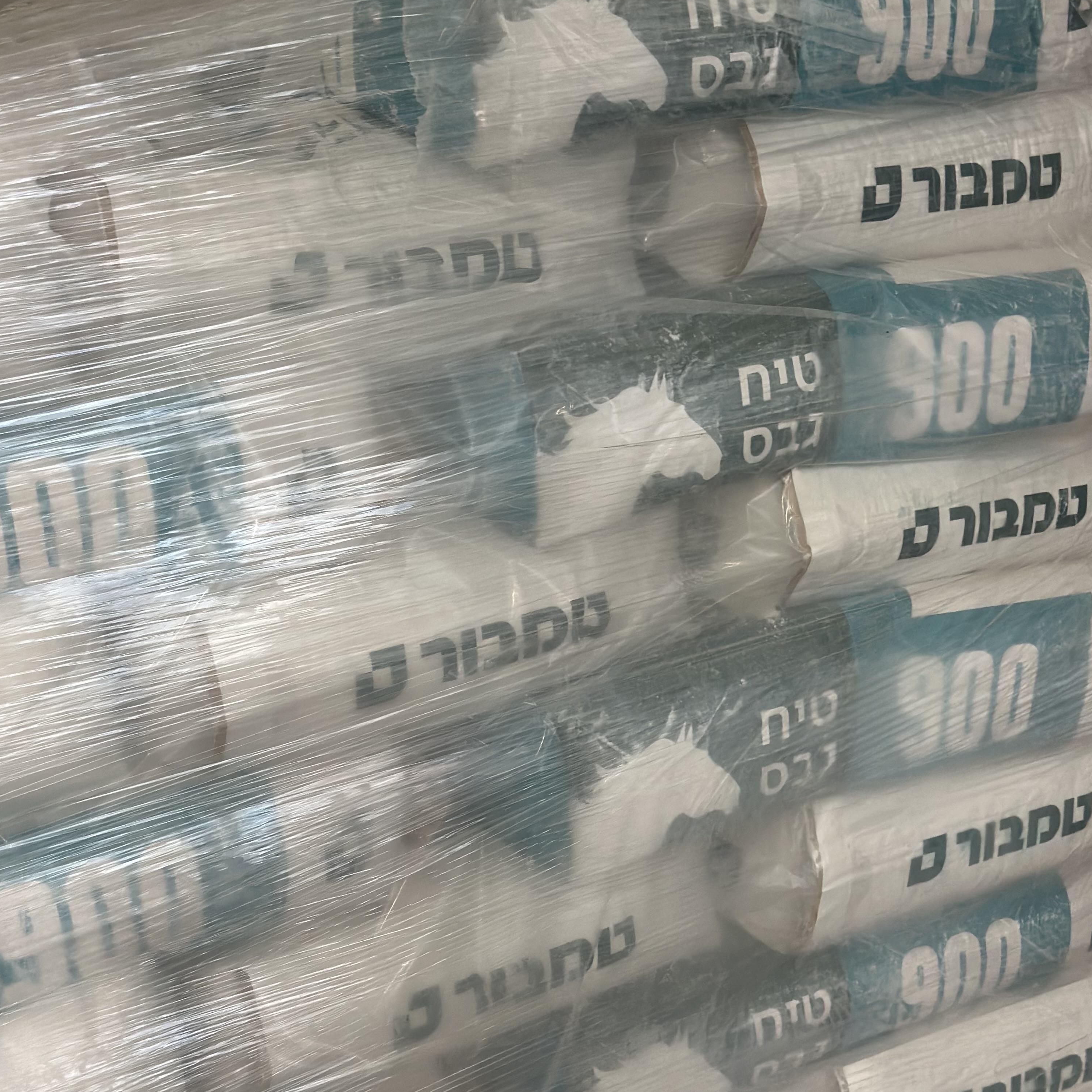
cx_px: 548
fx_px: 2034
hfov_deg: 30.0
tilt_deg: -17.1
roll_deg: +1.9
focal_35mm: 57
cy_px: 572
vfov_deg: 30.0
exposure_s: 1/50
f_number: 1.78
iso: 250
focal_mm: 6.86
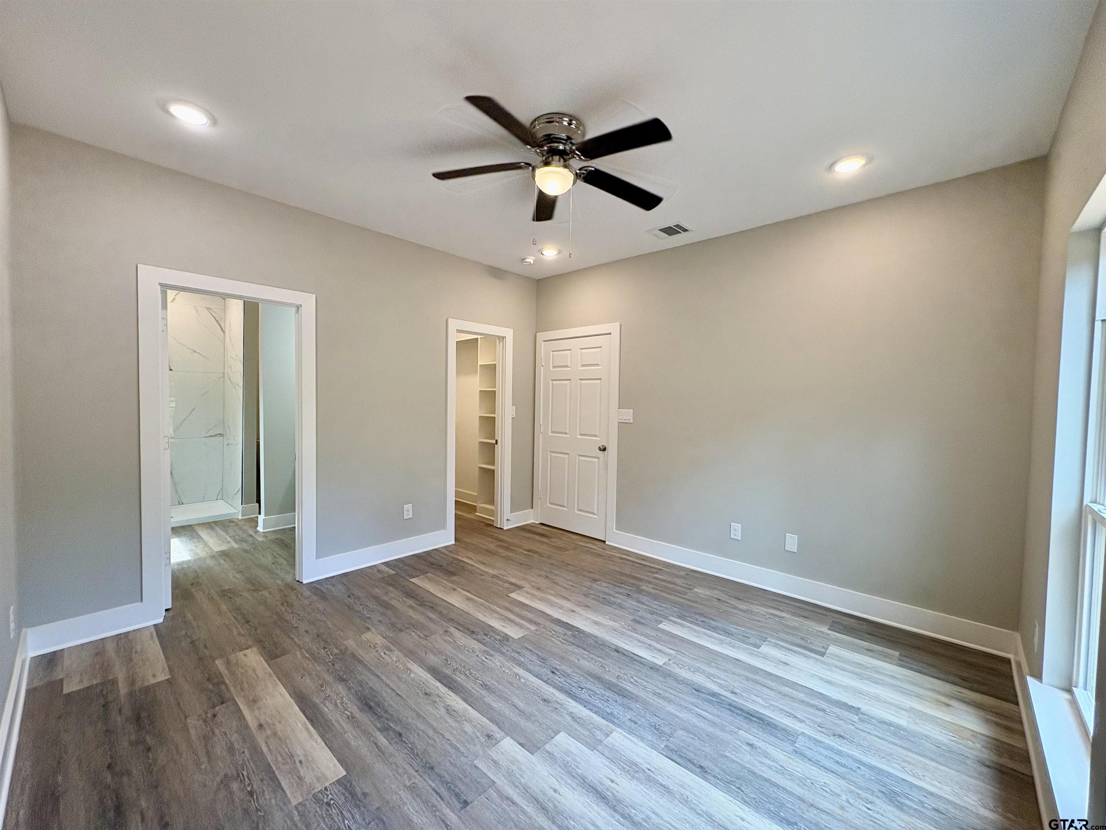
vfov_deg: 85.7
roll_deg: -0.2
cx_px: 553
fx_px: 447
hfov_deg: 102.1
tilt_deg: -1.3
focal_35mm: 14
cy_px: 415
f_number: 2.2
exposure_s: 1/120
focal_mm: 2.22
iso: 160
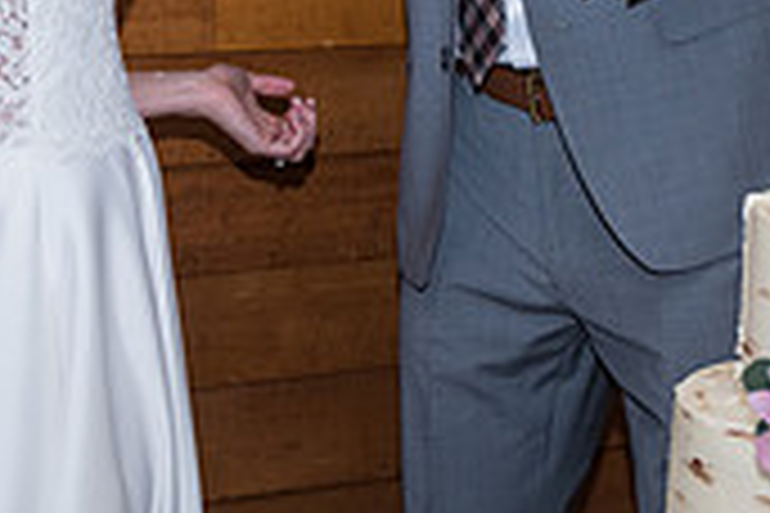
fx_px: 2780
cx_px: 462
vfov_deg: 10.2
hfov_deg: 15.8
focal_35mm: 130
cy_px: -228
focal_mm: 35
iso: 500
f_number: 3.5
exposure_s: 1/320
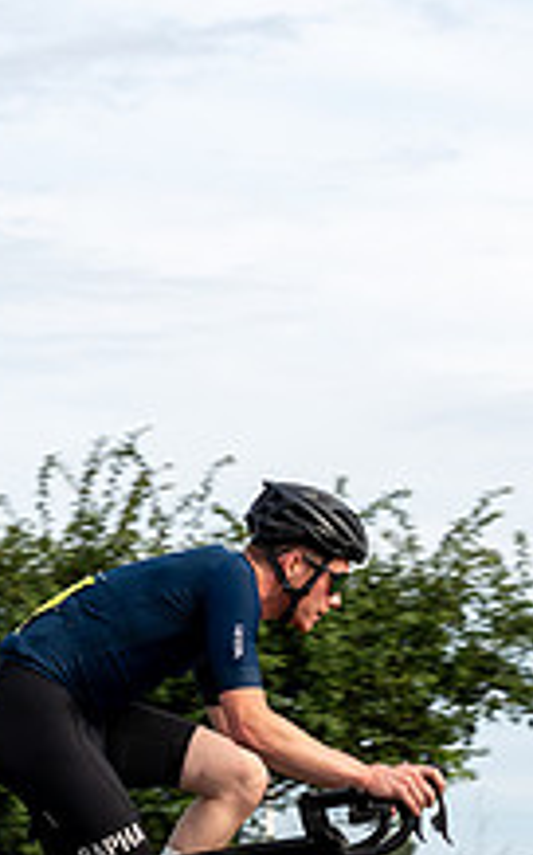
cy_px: 688
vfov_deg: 15.0
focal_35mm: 139
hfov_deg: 9.4
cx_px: 200
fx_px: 3235
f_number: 5.6
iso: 200
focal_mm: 50
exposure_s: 1/640
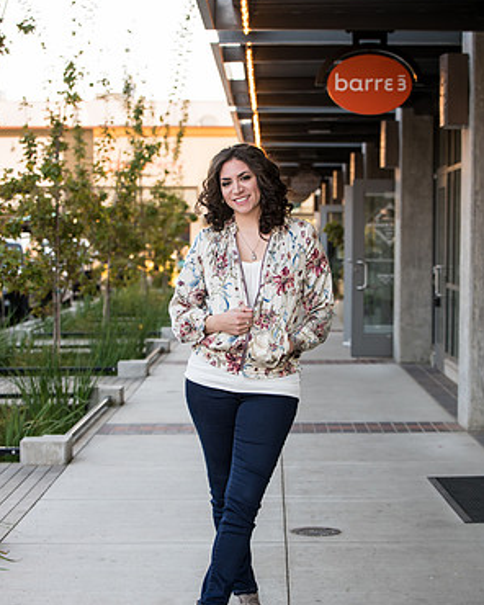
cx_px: 242
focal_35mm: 80
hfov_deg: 19.2
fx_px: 1432
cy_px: 332
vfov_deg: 23.8
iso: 400
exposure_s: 1/250
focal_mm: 70
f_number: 4.5
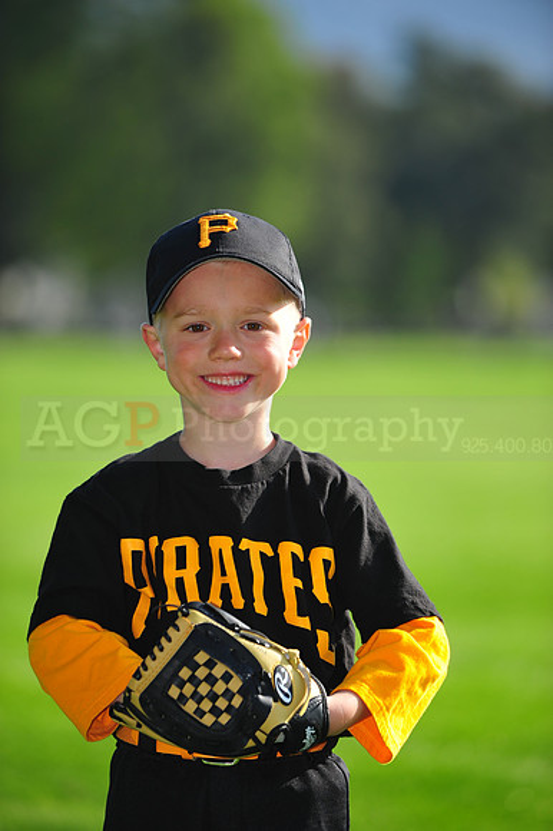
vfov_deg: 10.3
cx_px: 276
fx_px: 4613
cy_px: 416
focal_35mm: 200
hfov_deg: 6.9
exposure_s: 1/1000
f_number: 4
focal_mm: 200
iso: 200
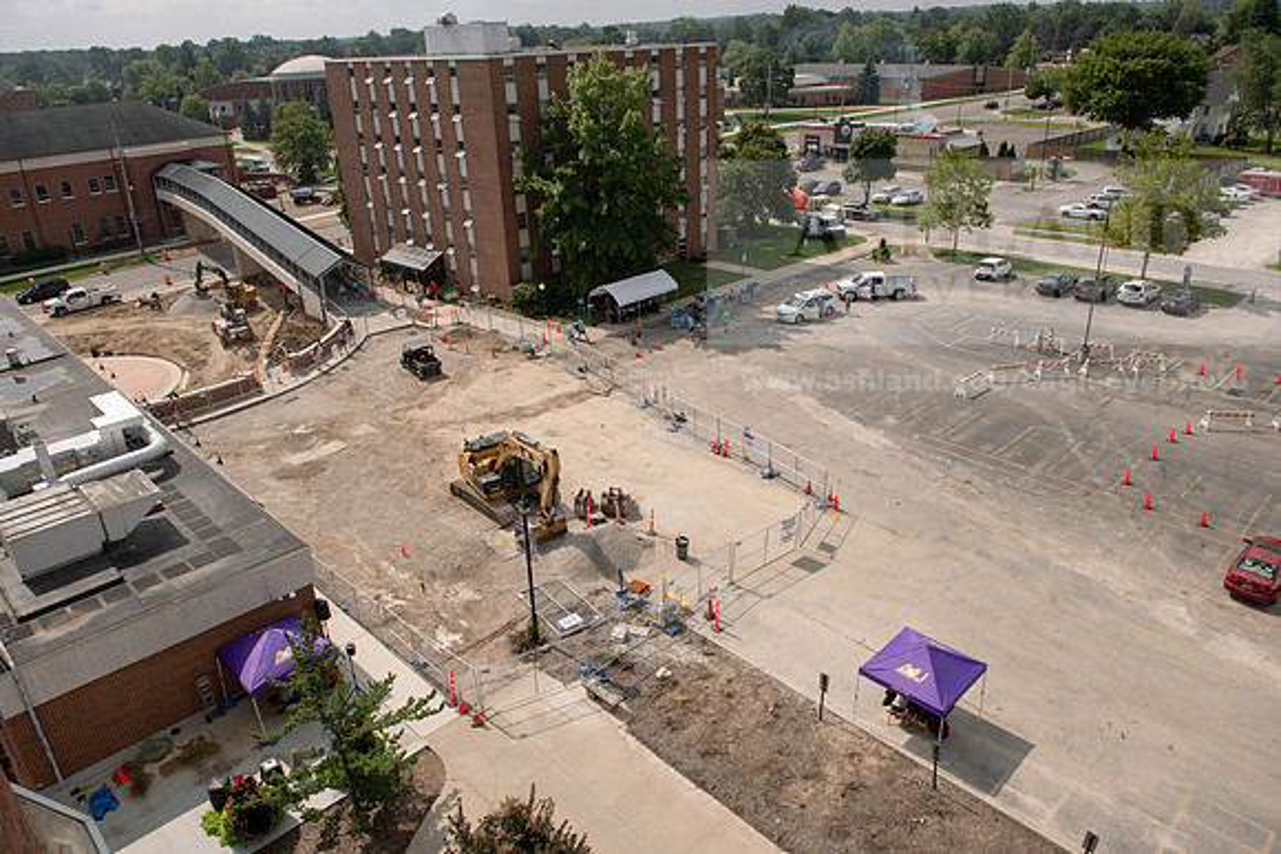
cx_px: 640
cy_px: 427
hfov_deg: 73.7
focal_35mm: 24
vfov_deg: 53.2
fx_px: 854
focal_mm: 24
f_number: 5.6
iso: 64
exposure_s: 1/640
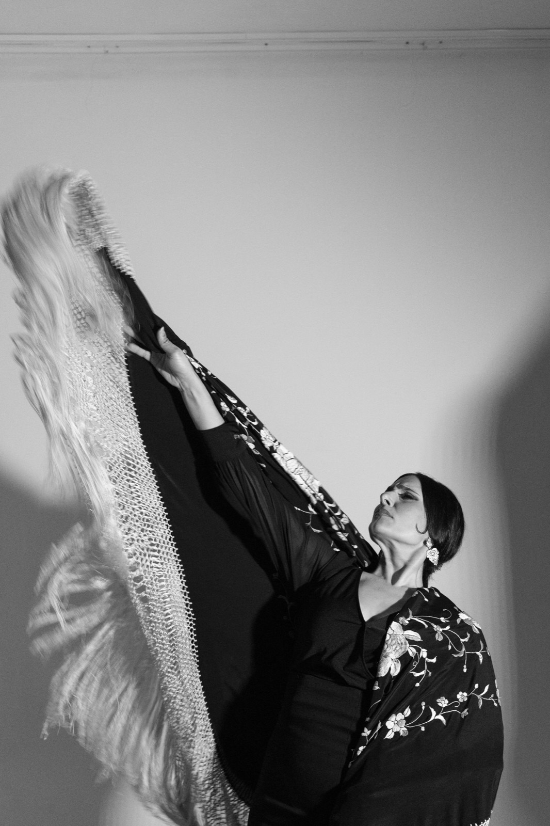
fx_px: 1100
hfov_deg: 28.1
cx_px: 275
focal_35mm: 48
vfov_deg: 41.1
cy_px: 413
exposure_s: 1/125
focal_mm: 48
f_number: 5
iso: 6400
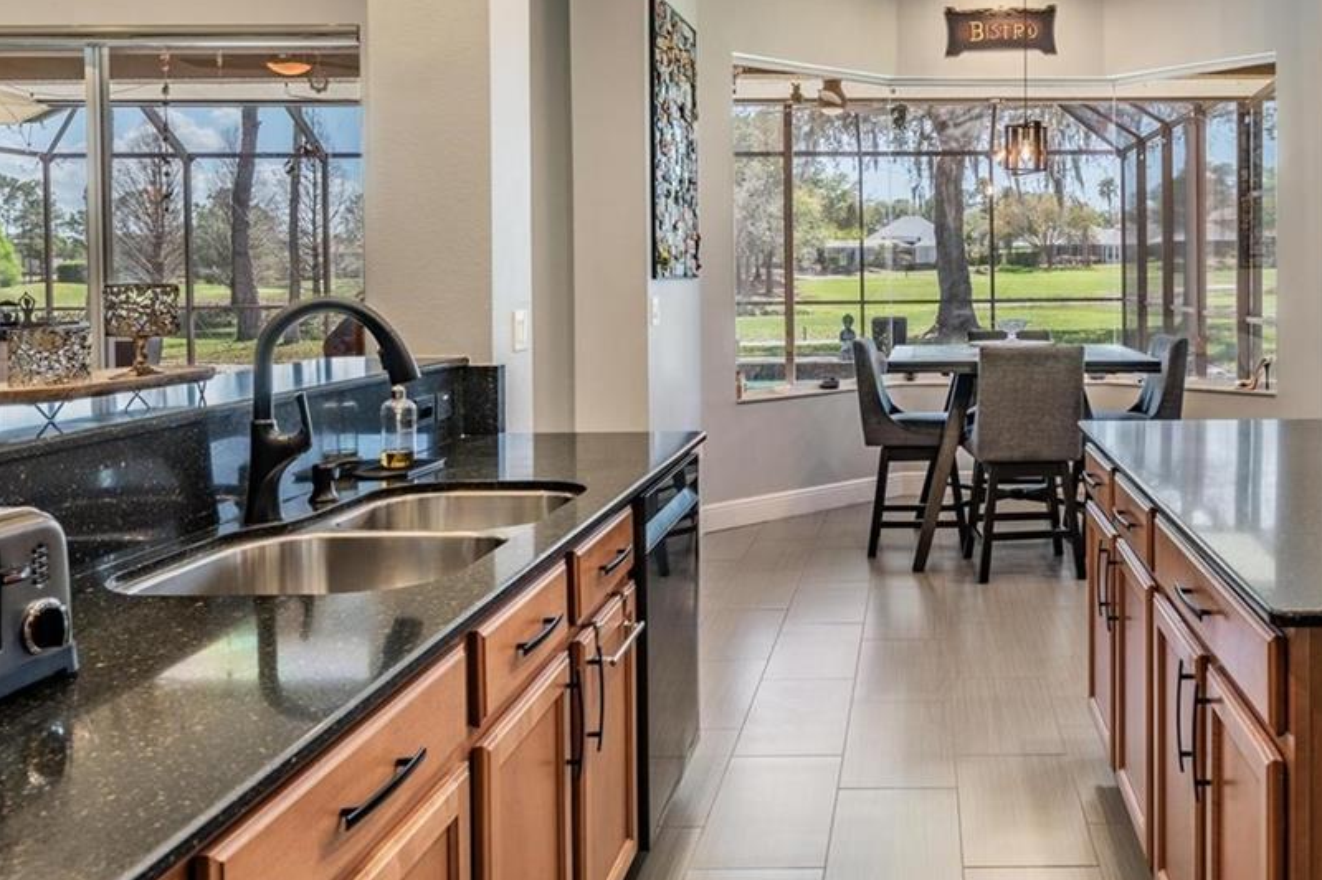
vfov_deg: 40.6
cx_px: 947
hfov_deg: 56.6
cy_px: 294
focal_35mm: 32
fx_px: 1175
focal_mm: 16
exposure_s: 1/3
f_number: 7.1
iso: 100
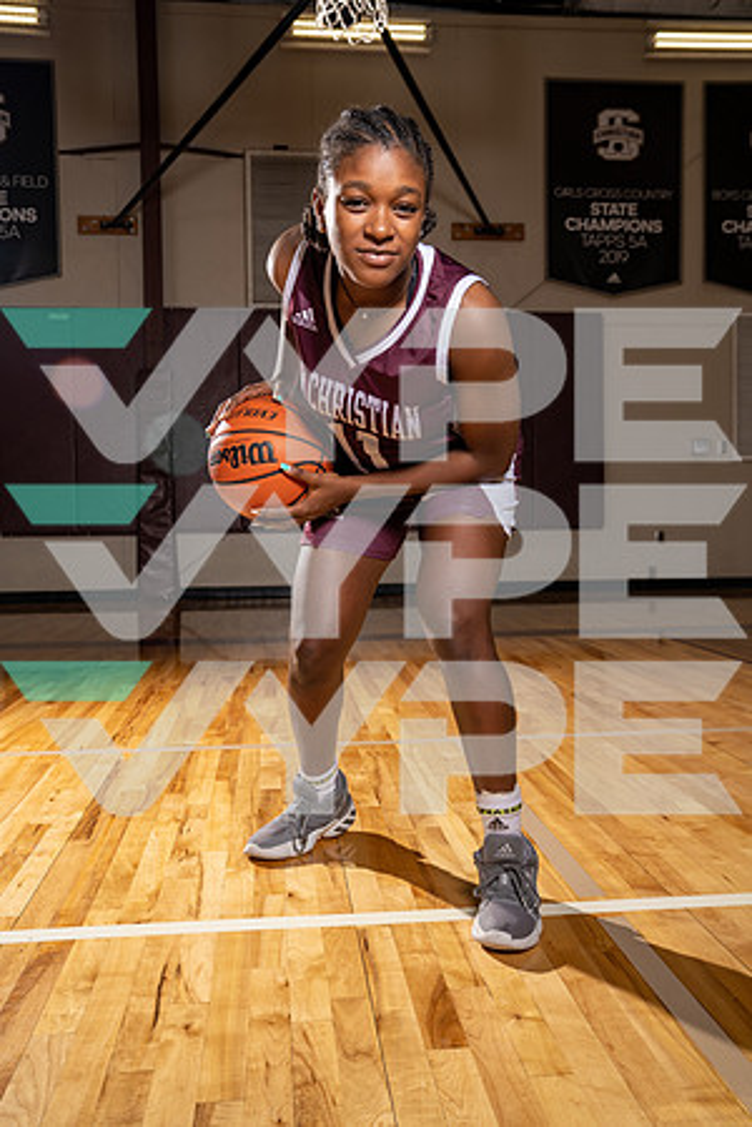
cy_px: 564
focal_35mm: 33
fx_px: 1034
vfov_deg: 57.2
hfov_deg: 40.0
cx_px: 376
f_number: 5.6
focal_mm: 33
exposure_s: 1/250
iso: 200
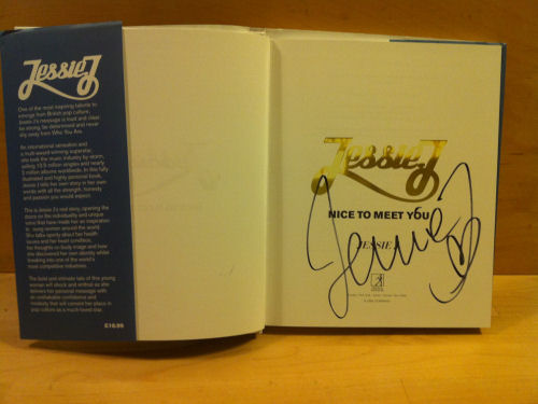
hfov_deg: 52.6
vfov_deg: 40.7
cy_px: 202
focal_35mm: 35
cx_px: 269
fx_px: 544
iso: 160
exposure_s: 1/15
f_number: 2.8
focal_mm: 3.85
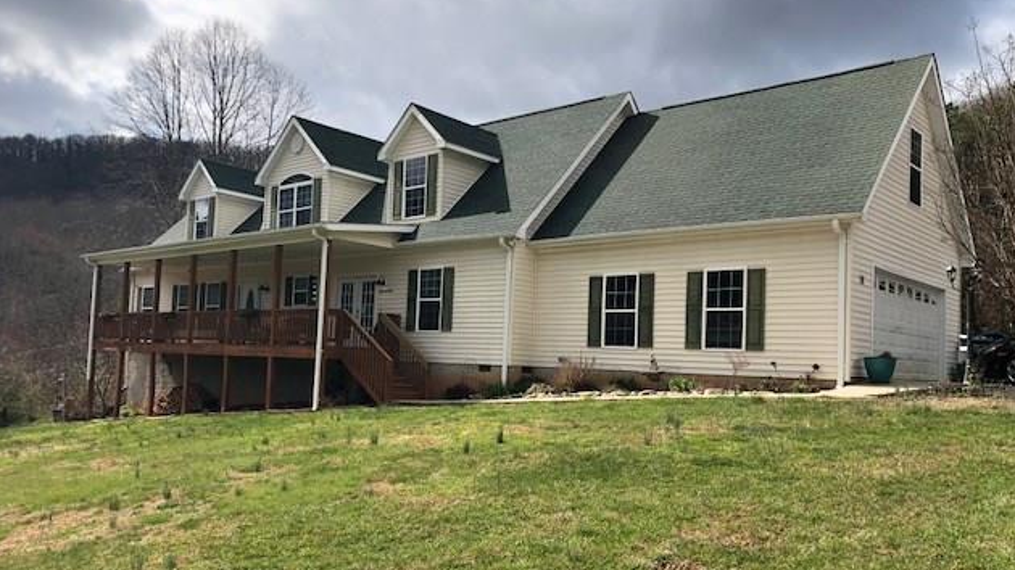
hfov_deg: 62.6
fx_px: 834
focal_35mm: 31
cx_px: 503
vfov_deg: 37.7
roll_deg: -3.4
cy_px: 324
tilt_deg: +3.9
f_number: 1.8
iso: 20
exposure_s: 1/1736
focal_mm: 3.99
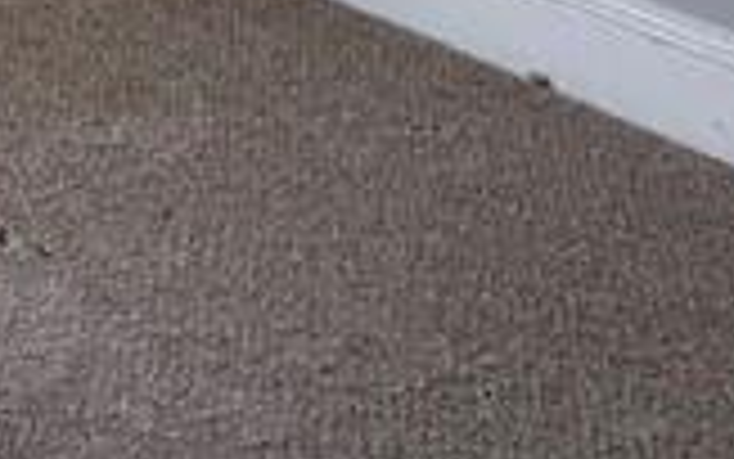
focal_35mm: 160
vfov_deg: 6.8
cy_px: -1215
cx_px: -711
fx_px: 3202
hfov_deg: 11.8
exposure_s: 1/617
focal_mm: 6.76
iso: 80
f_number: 1.78
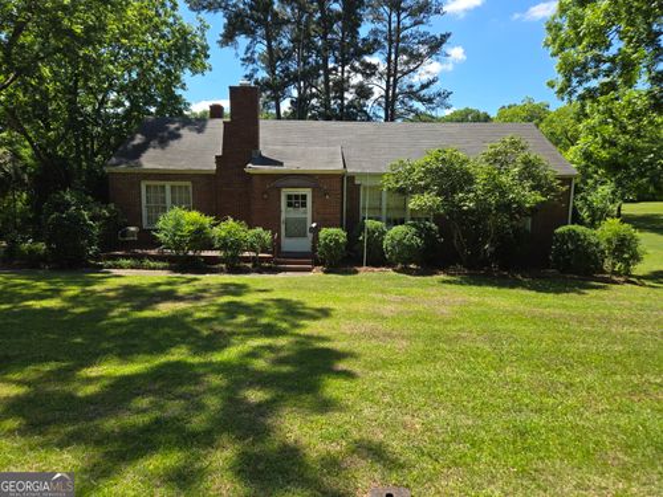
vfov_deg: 58.9
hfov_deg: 73.9
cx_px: 332
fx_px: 441
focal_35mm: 23
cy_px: 248
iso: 25
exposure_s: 1/984
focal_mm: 5.4
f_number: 1.8
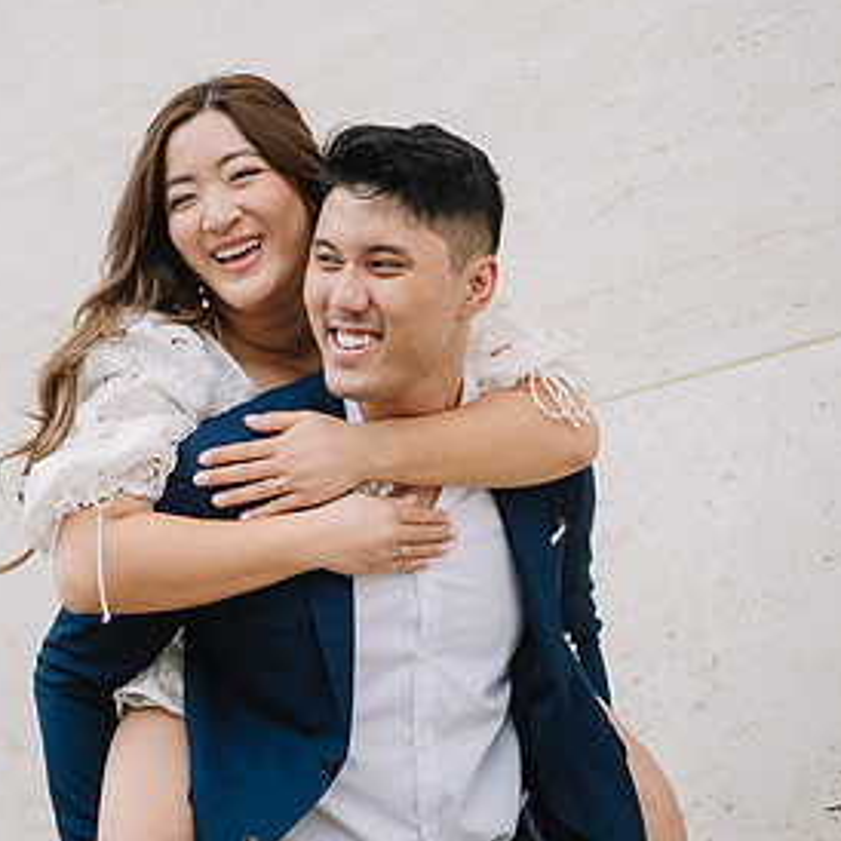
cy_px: 431
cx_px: 350
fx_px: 2474
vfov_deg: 19.3
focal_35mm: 90
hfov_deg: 19.3
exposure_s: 1/320
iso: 500
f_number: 1.8
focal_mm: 50
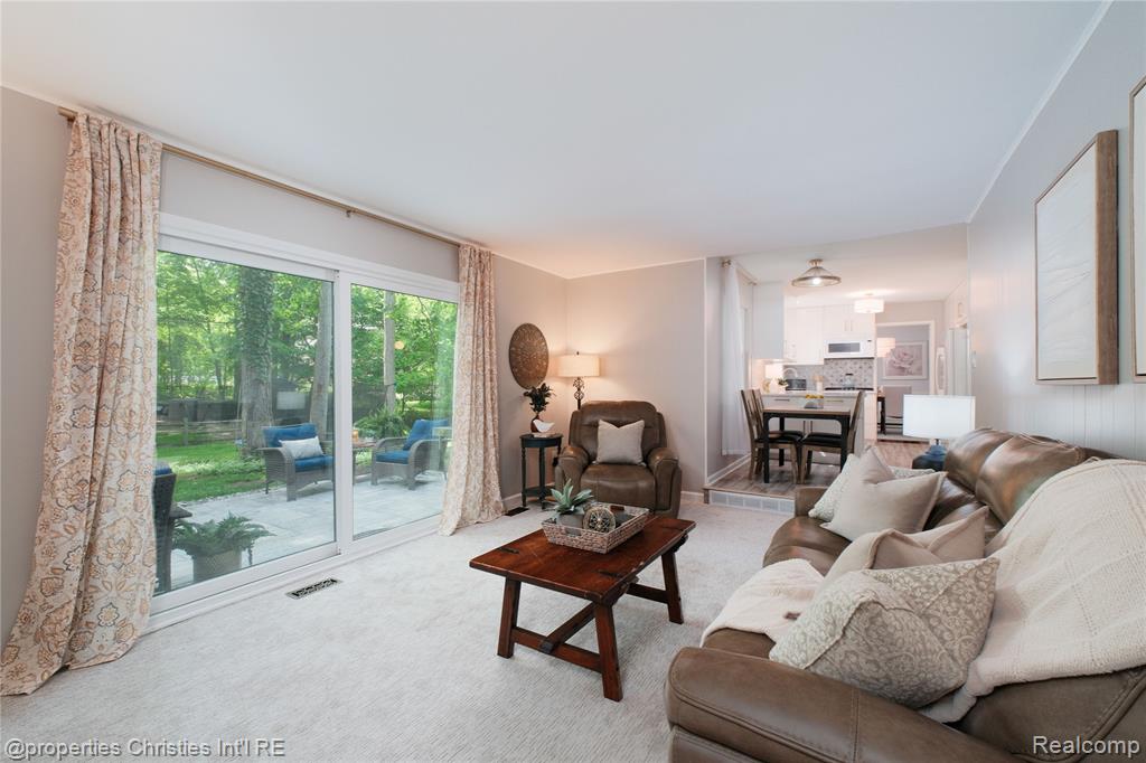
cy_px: 382
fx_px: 477
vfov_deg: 77.3
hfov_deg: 100.4
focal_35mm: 15
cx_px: 573
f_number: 6.4
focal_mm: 10
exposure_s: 1/60
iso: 640
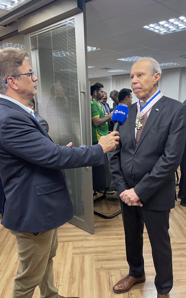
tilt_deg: -13.3
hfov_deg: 46.0
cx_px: 95
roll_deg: +2.5
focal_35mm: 27
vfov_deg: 68.4
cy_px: 150
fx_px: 219
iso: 100
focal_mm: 5.1
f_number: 1.6
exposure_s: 1/60
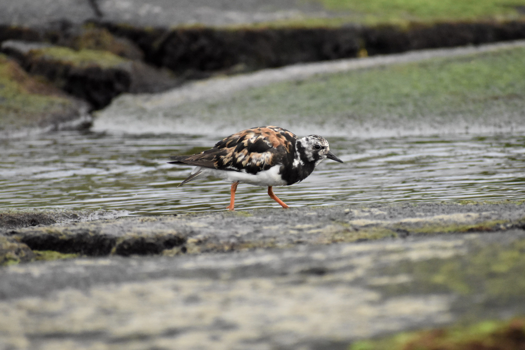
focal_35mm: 450
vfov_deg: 3.1
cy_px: 175
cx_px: 262
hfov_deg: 4.6
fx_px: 6562
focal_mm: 300
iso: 3200
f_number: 6.3
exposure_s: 1/800
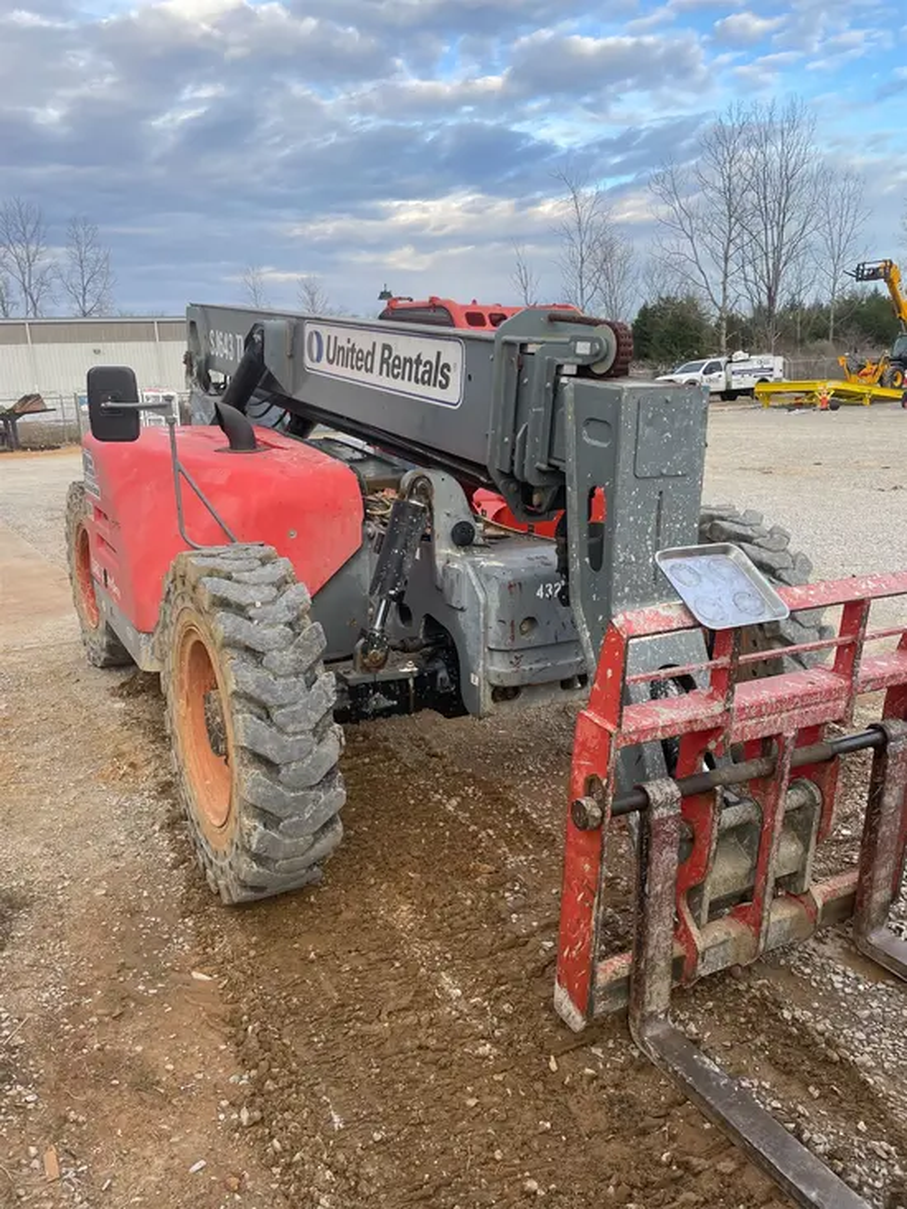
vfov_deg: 67.3
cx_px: 454
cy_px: 604
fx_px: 908
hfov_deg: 53.1
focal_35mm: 26
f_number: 1.6
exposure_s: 1/437
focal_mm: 4.2
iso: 32
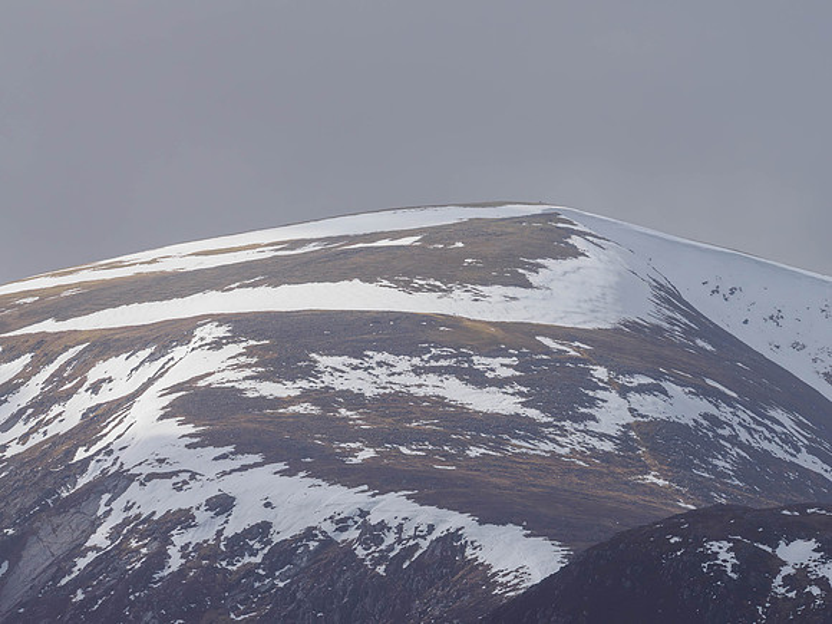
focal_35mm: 601
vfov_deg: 2.5
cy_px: 312
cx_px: 416
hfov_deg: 3.3
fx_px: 14445
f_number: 5.6
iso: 400
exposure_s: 1/5000
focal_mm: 300
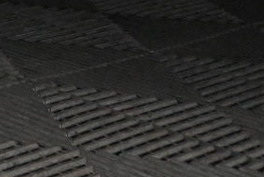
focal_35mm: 156
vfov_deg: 7.9
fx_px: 1145
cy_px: -310
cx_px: -490
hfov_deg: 10.2
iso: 6400
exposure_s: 1/100
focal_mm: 18
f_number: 5
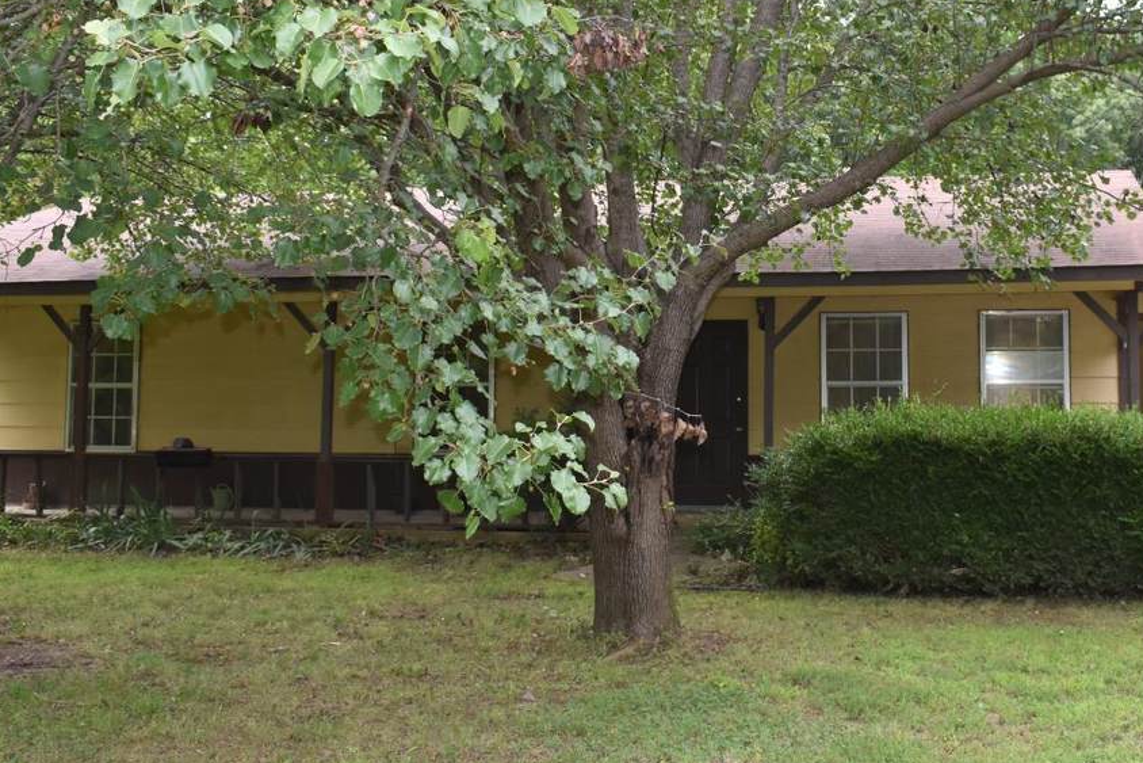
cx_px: 748
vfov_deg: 28.1
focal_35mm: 48
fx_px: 1516
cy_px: 262
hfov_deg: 40.9
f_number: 5.6
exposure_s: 1/125
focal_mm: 21
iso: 800
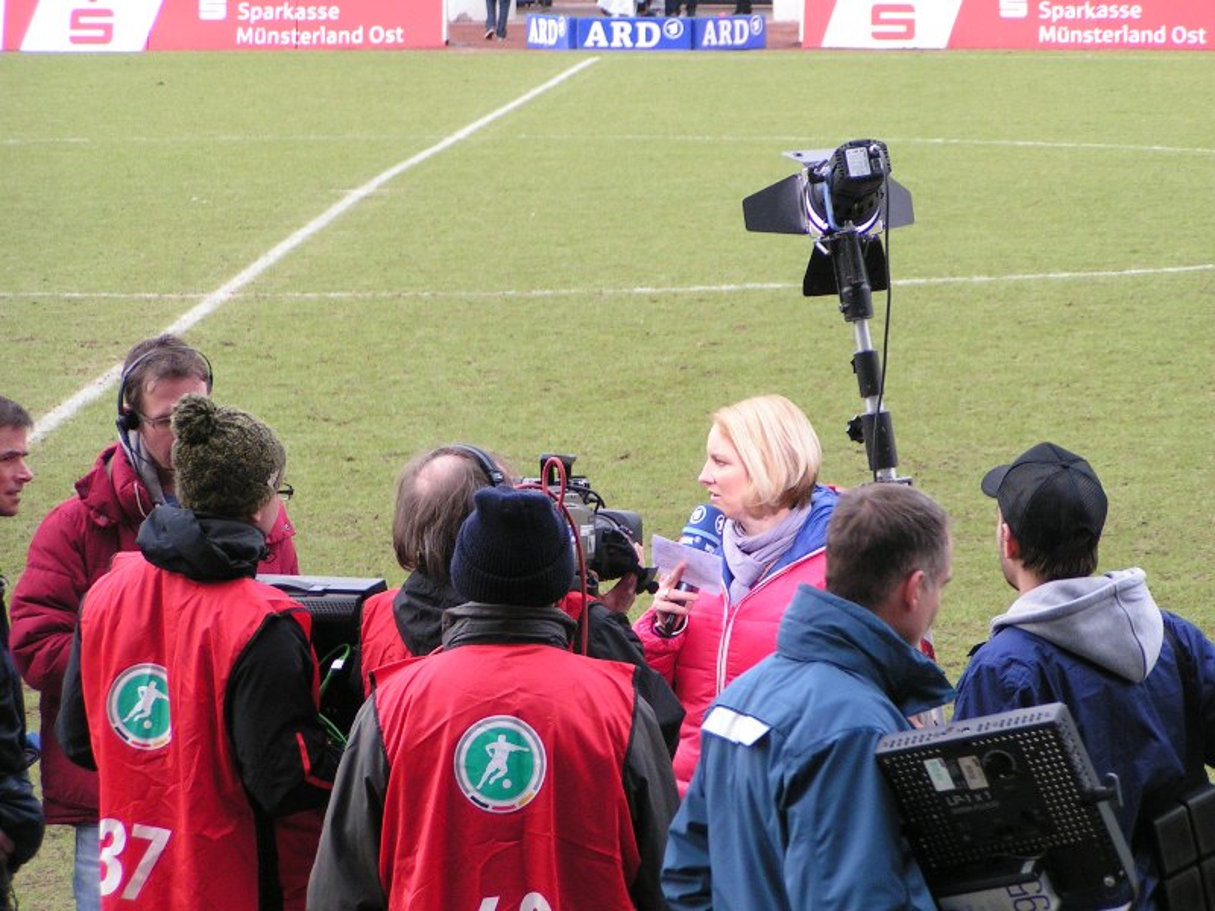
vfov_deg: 9.1
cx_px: 608
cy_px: 456
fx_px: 5756
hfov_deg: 12.0
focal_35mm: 164
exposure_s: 1/200
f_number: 3.5
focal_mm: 25.1
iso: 125
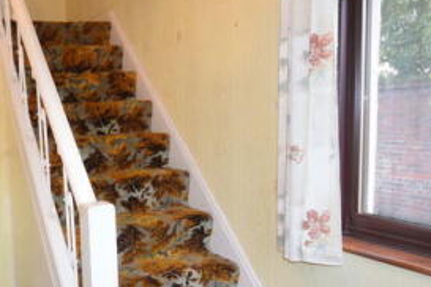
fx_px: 431
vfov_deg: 36.8
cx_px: 88
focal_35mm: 36
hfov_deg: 50.0
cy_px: 170
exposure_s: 1/80
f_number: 4.5
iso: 800
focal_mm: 10
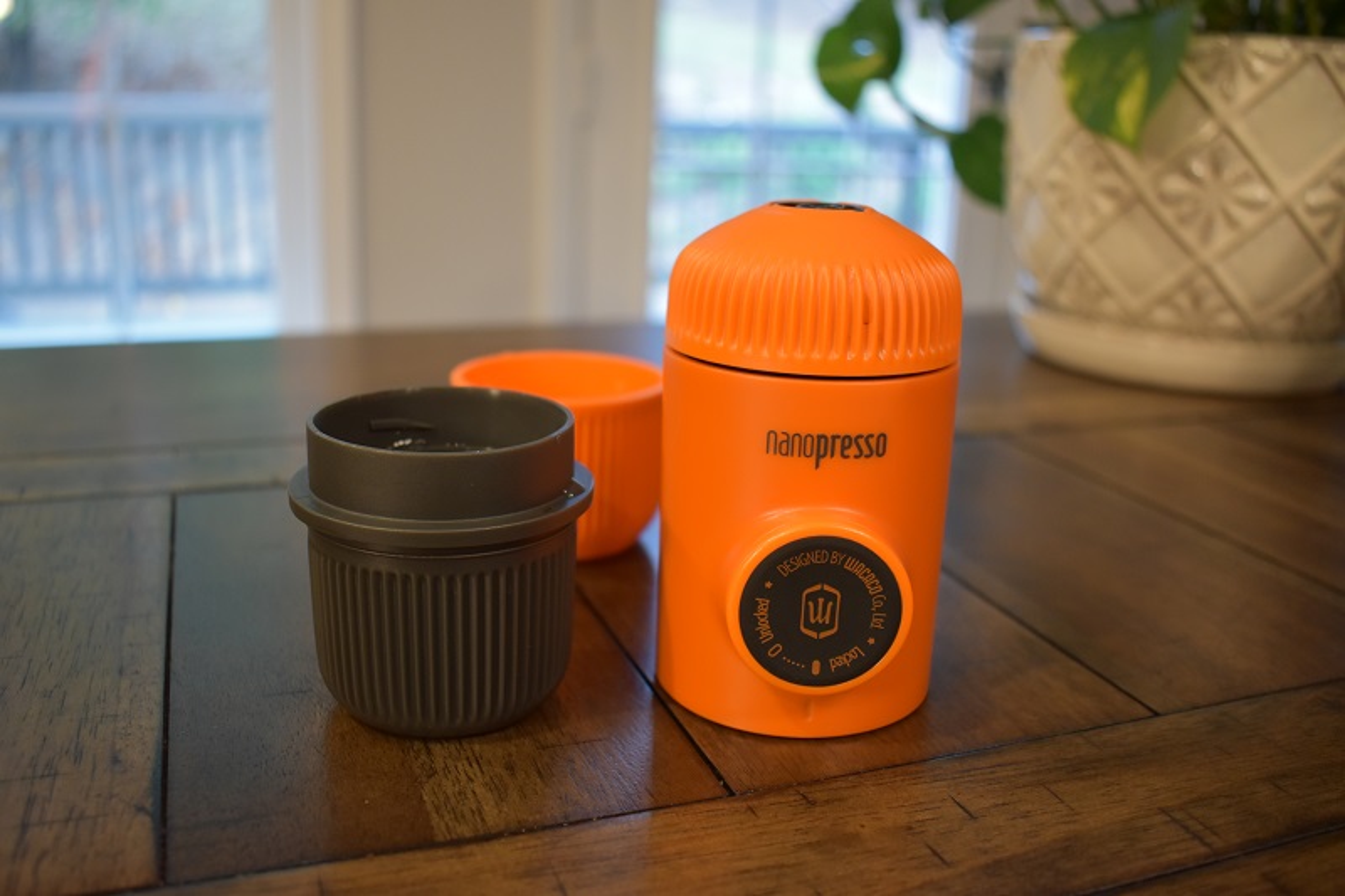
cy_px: 448
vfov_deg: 40.0
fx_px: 1233
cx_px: 672
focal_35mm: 33
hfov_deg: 57.2
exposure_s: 1/30
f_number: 3.8
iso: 1000
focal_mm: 22
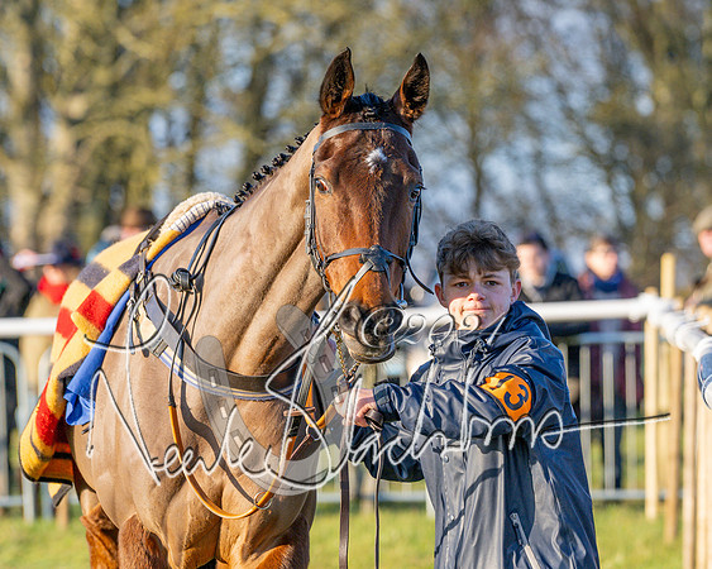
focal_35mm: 274
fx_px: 5777
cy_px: 276
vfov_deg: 5.6
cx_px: 441
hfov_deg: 7.1
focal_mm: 150
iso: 400
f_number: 4
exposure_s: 1/1000
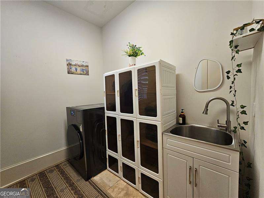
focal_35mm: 13
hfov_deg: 106.2
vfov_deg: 89.9
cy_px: 99
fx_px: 99
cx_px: 132
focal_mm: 2.2
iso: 250
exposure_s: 1/60
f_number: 2.2
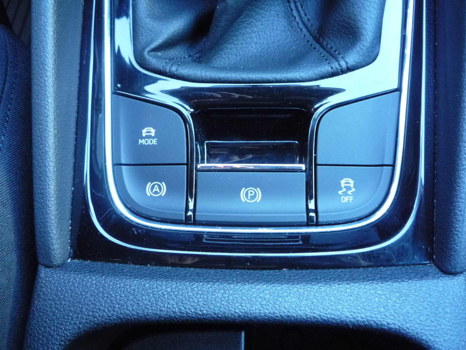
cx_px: 233
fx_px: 404
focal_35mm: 30
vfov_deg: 46.8
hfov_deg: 60.0
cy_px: 175
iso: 400
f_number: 3.3
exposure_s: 1/10
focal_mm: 5.2
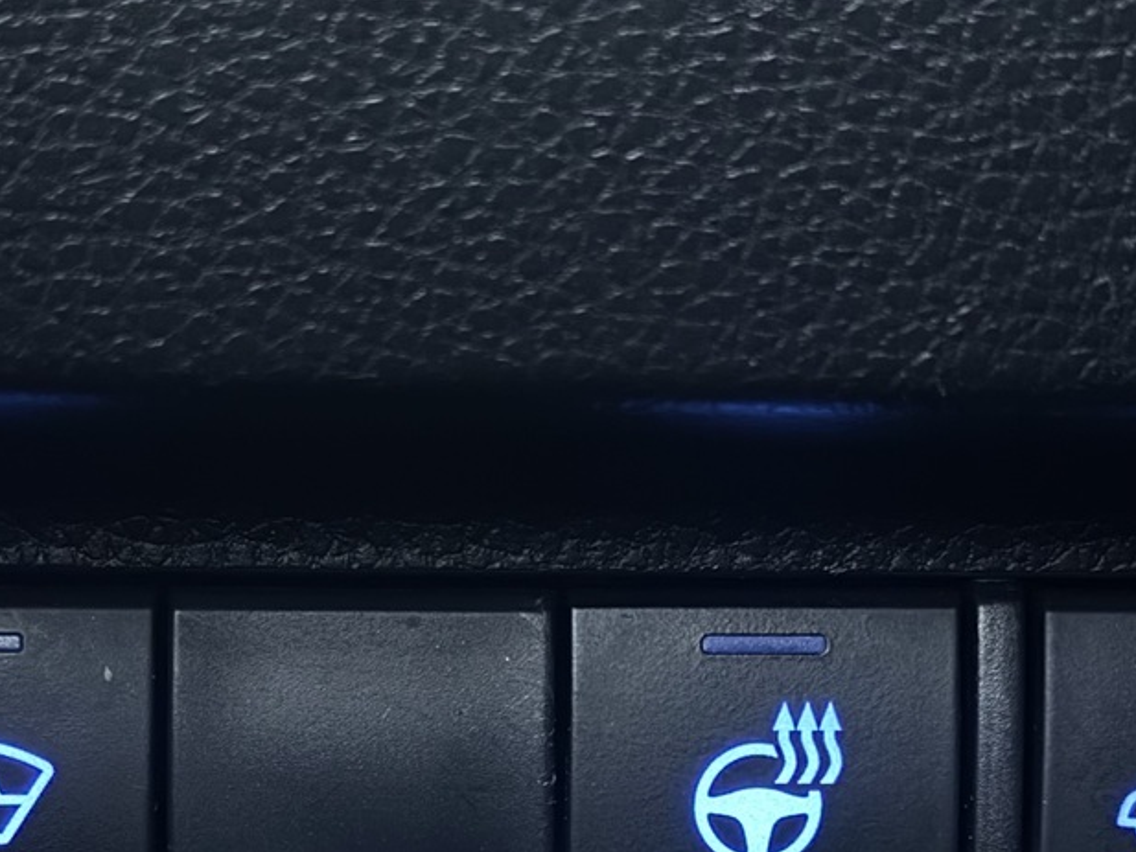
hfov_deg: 17.5
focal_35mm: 112
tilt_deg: -14.1
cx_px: 390
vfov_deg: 13.1
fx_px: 3676
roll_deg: -0.6
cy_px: 758
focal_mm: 6.76
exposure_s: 1/9
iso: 1600
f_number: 1.78
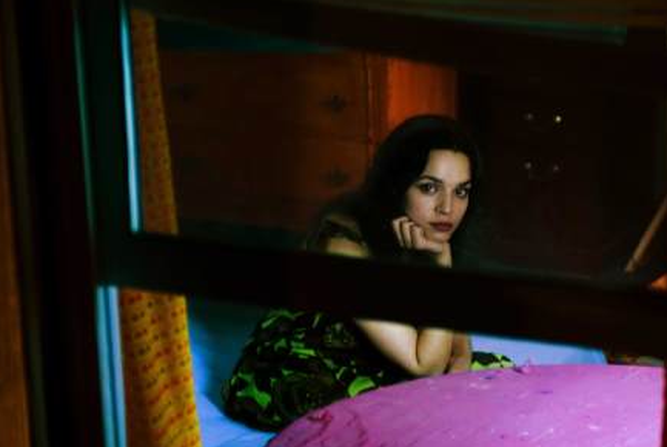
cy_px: 235
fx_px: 1558
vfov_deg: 16.3
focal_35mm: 84
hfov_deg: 24.2
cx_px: 335
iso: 800
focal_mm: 50
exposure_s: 1/6
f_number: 2.8
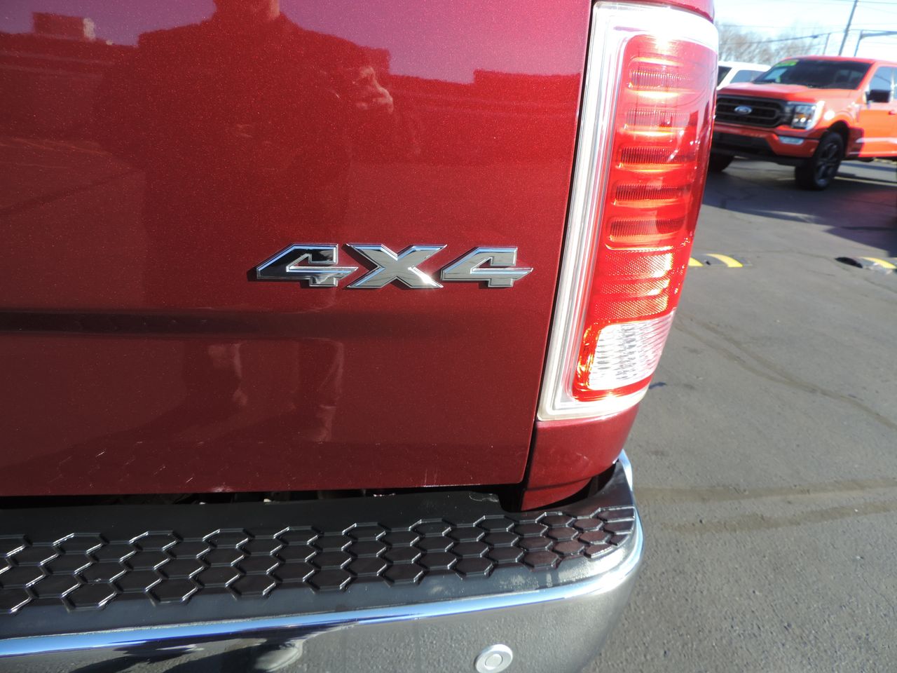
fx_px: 622
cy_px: 336
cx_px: 448
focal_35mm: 24
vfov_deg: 56.8
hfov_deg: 71.6
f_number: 3
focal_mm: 4.3
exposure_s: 1/320
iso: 80
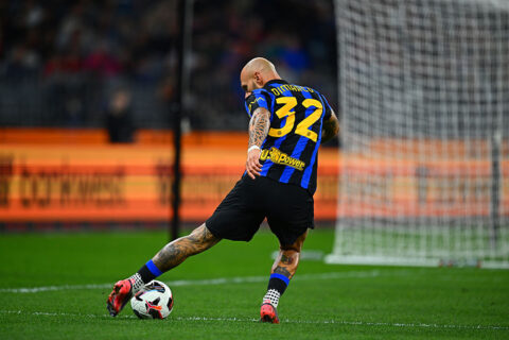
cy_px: 170
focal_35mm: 400
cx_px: 254
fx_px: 5655
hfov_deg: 5.2
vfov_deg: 3.4
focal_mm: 400
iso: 1600
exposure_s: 1/1600
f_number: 2.8
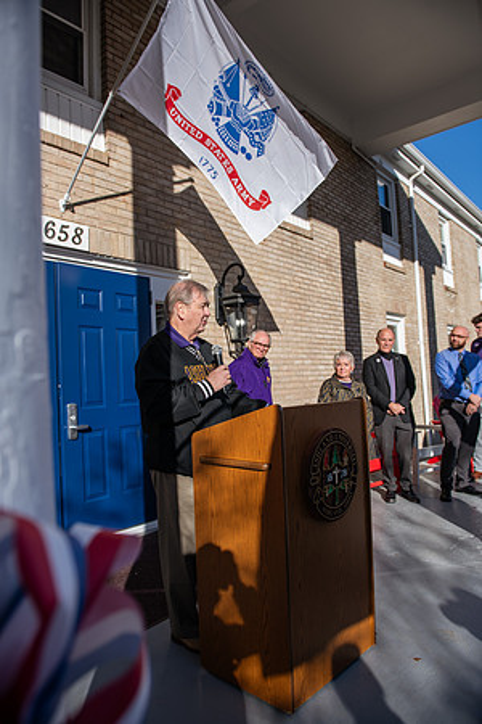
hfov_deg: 53.1
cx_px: 241
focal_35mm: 24
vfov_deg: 73.7
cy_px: 362
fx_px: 482
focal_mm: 24
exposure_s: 1/800
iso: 80
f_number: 3.5
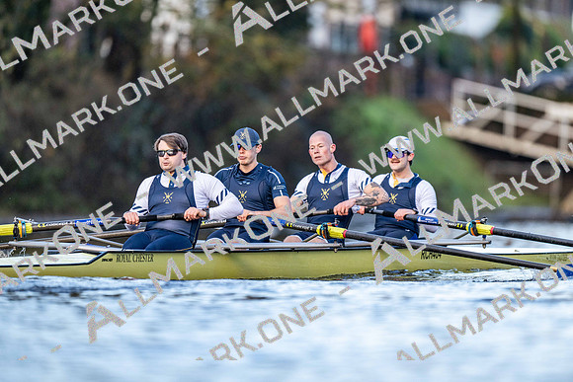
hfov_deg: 3.4
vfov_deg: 2.3
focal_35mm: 600
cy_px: 191
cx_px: 286
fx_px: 9552
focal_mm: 600
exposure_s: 1/2500
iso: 2000
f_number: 4
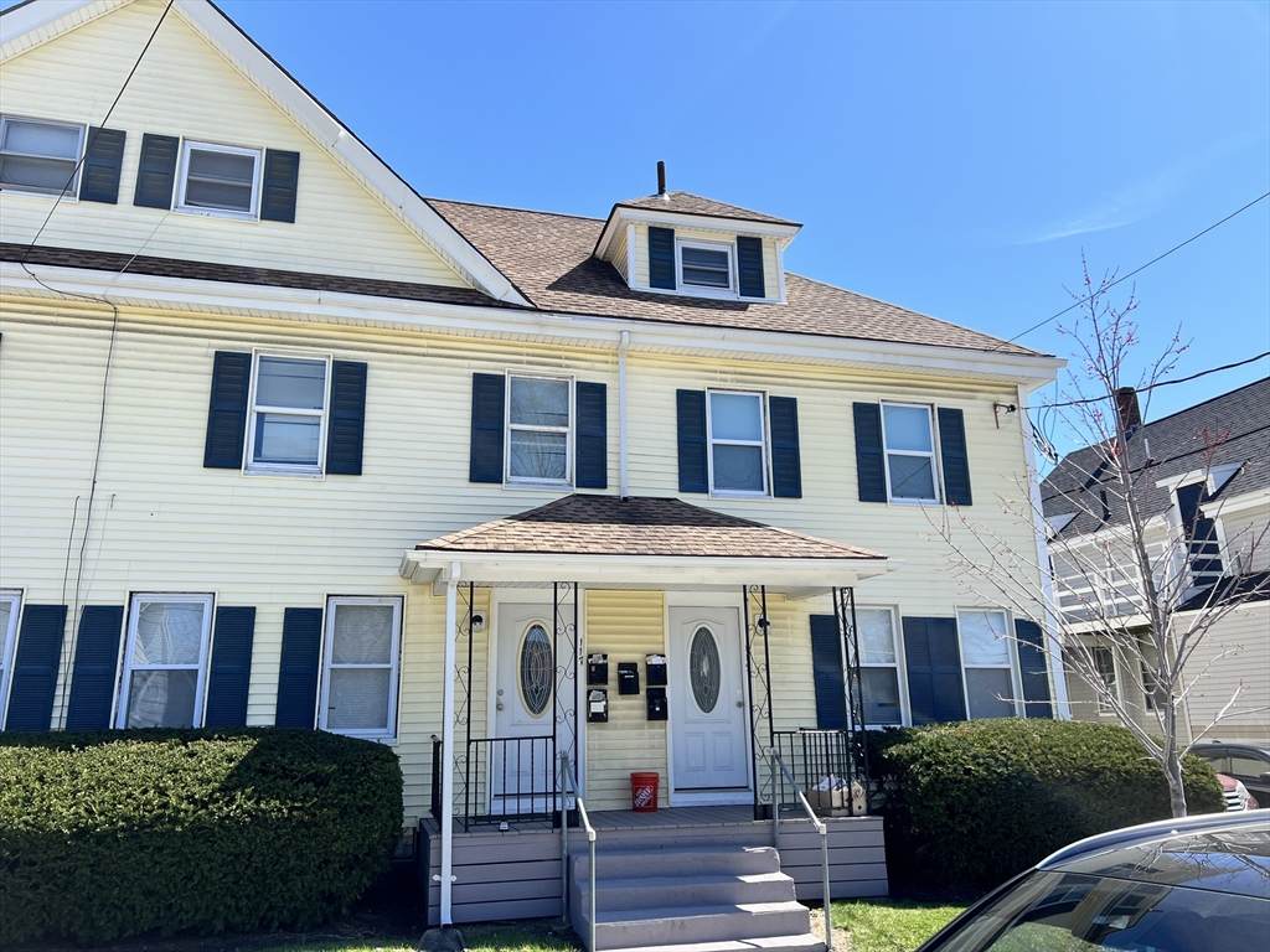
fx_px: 954
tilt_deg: +14.9
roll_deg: +1.2
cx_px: 635
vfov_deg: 53.1
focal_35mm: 26
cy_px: 476
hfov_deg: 67.3
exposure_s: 1/2994
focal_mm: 5.7
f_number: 1.5
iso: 50
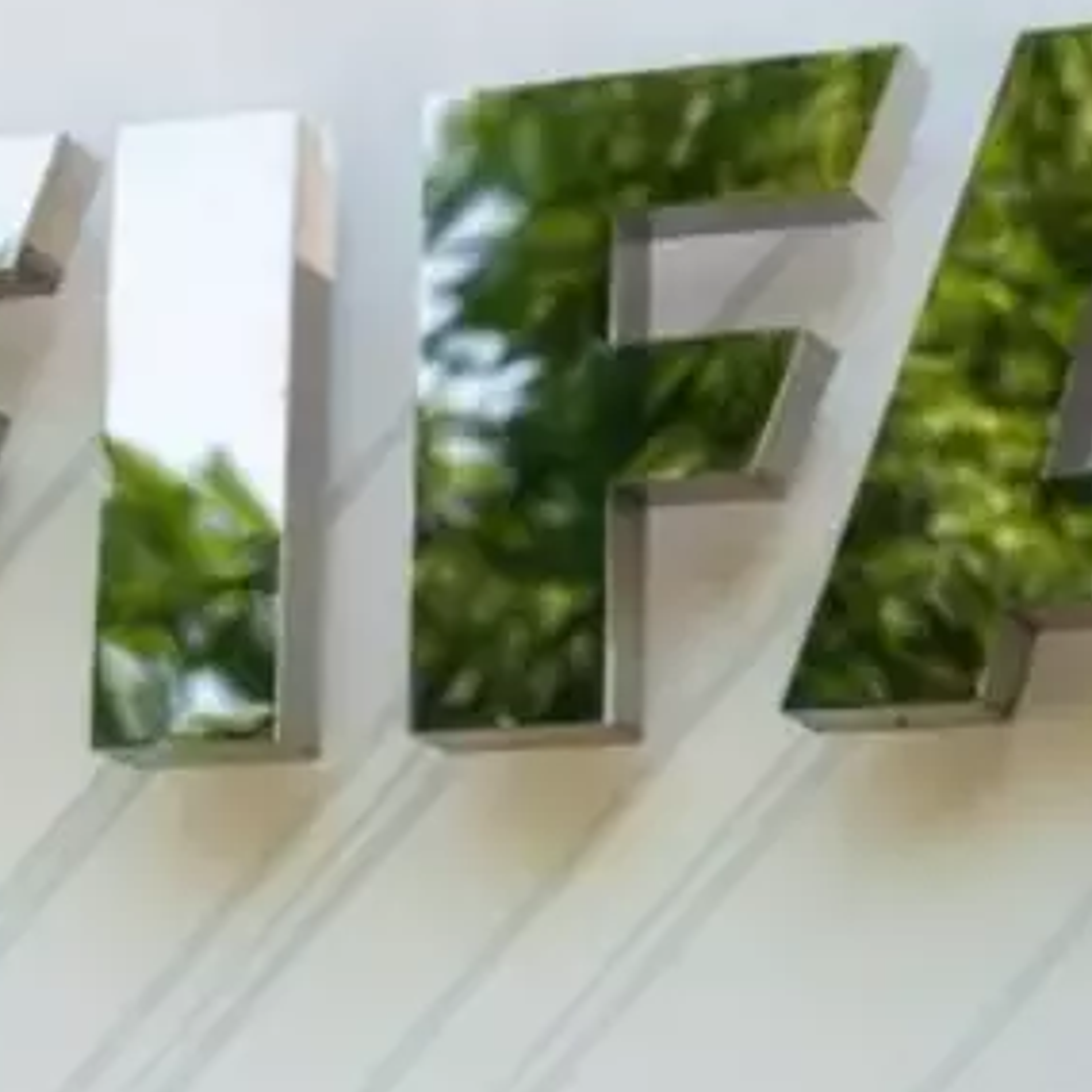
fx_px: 5425
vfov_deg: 11.5
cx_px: 418
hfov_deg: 11.5
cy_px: 467
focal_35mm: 152
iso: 640
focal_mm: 85
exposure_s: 1/2000
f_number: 5.6
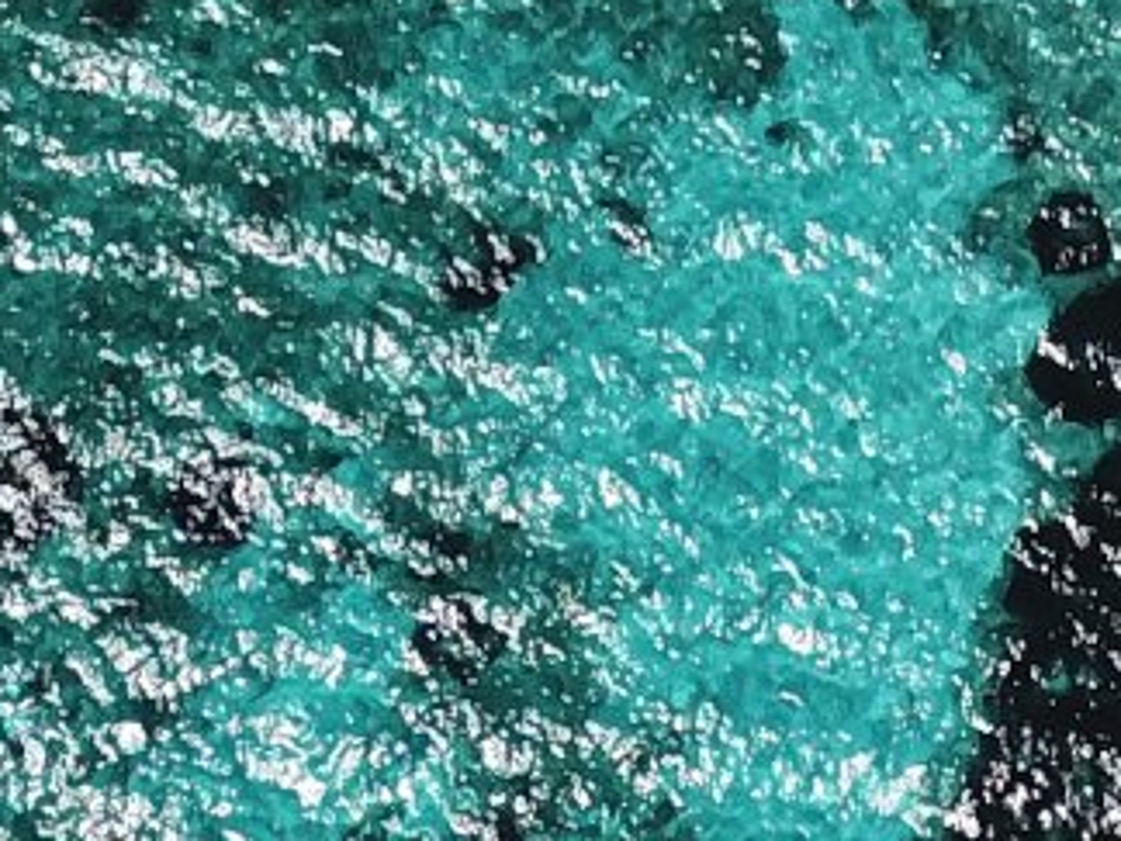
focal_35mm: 154
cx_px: 1536
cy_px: 1675
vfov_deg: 9.1
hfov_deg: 12.4
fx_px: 4987
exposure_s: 1/2008
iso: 100
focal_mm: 4.73
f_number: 2.2
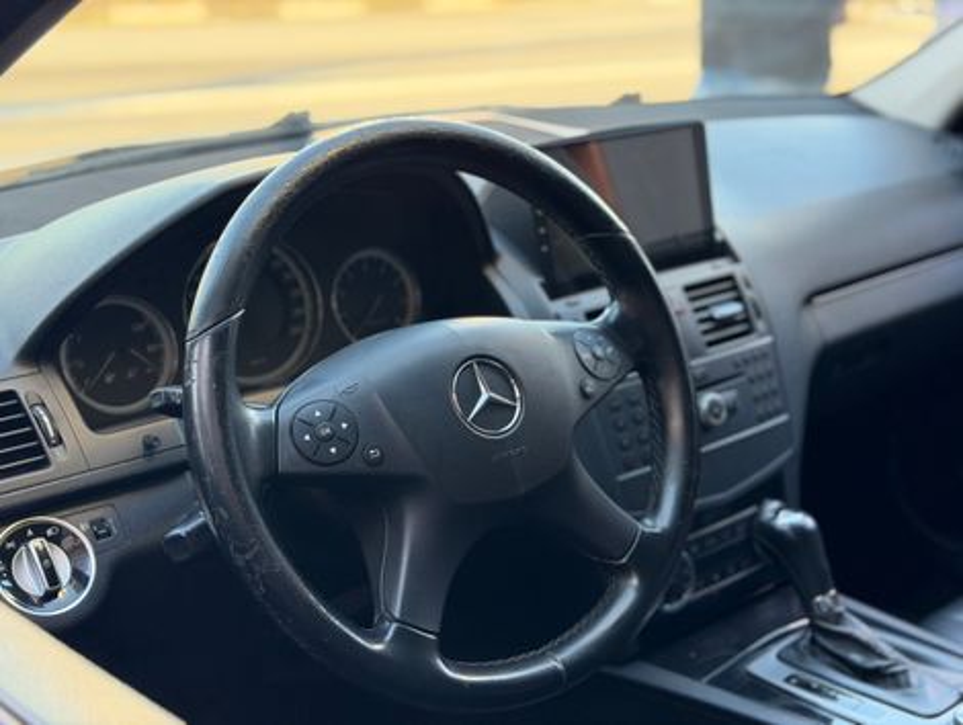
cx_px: 482
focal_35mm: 48
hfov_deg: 39.6
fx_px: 1337
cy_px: 362
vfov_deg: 30.3
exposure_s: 1/90
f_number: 1.78
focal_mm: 6.76
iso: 160
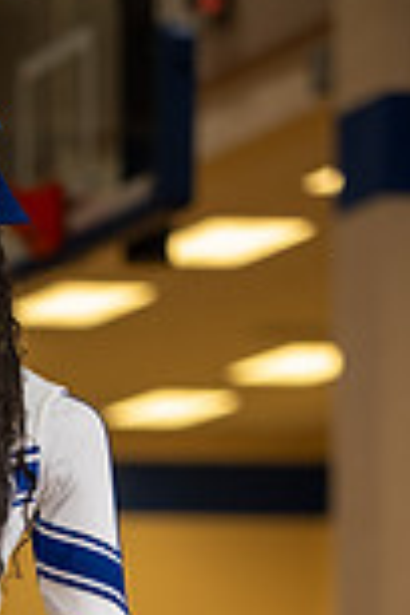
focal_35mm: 309
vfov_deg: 6.6
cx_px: -92
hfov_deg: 4.4
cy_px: 876
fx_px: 5278
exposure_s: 1/160
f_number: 2.8
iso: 500
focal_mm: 105
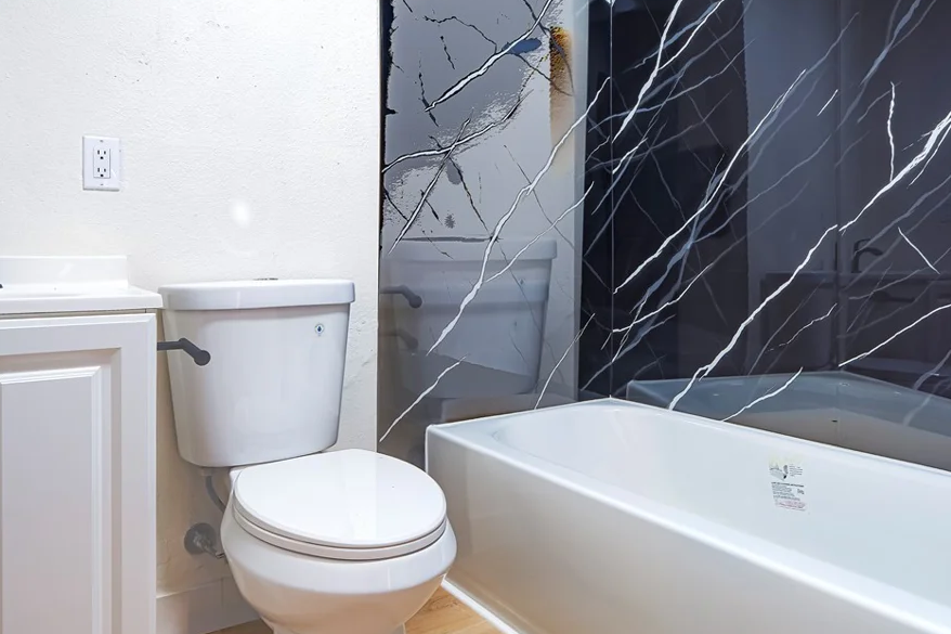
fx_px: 555
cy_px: 336
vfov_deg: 59.4
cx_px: 452
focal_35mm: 21
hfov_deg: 81.2
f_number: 13
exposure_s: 20
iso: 100
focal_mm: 12
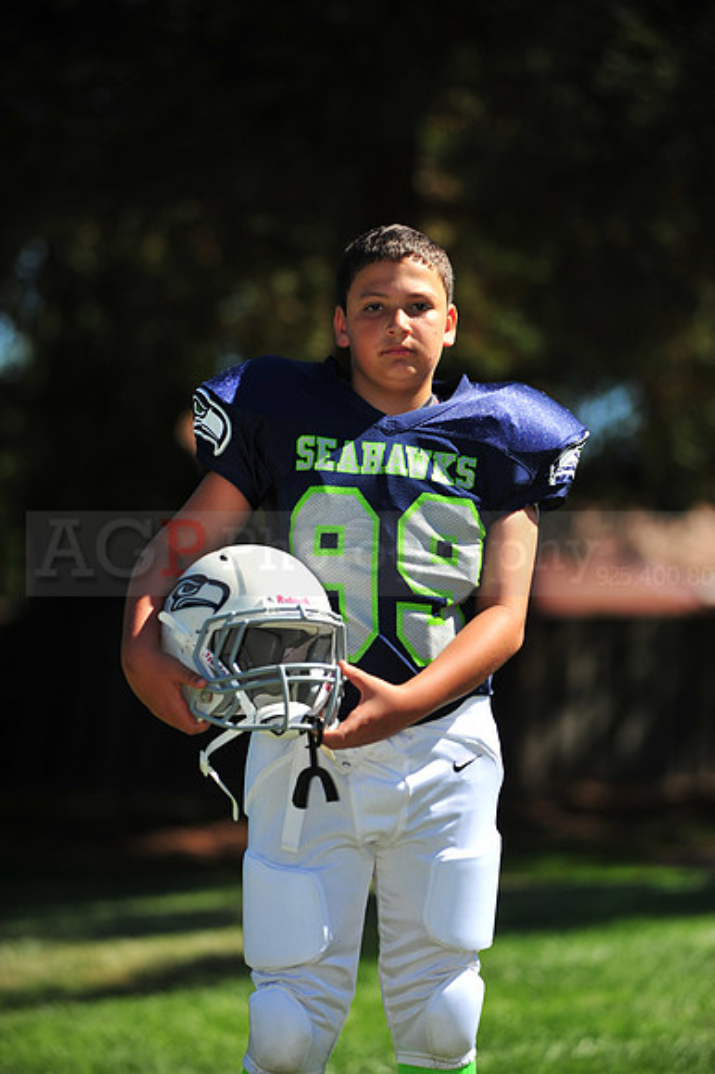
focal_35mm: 200
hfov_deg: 6.9
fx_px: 5965
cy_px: 537
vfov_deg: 10.3
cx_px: 358
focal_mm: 200
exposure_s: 1/3200
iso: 400
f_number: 4.5
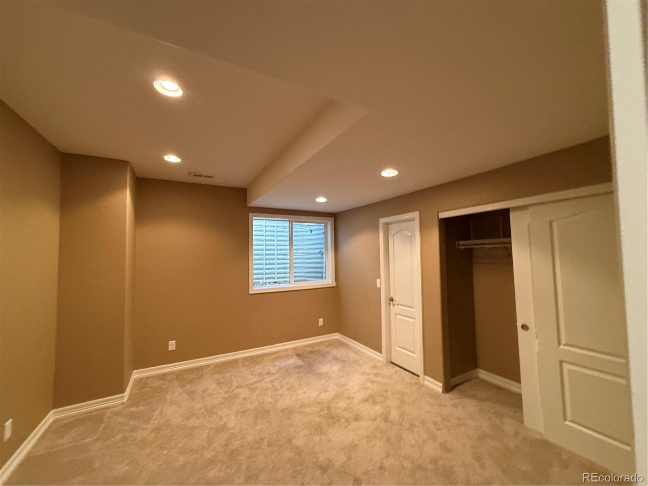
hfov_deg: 102.1
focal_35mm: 14
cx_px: 324
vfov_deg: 85.7
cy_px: 243
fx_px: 262
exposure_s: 1/60
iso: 500
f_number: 2.2
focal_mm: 2.22
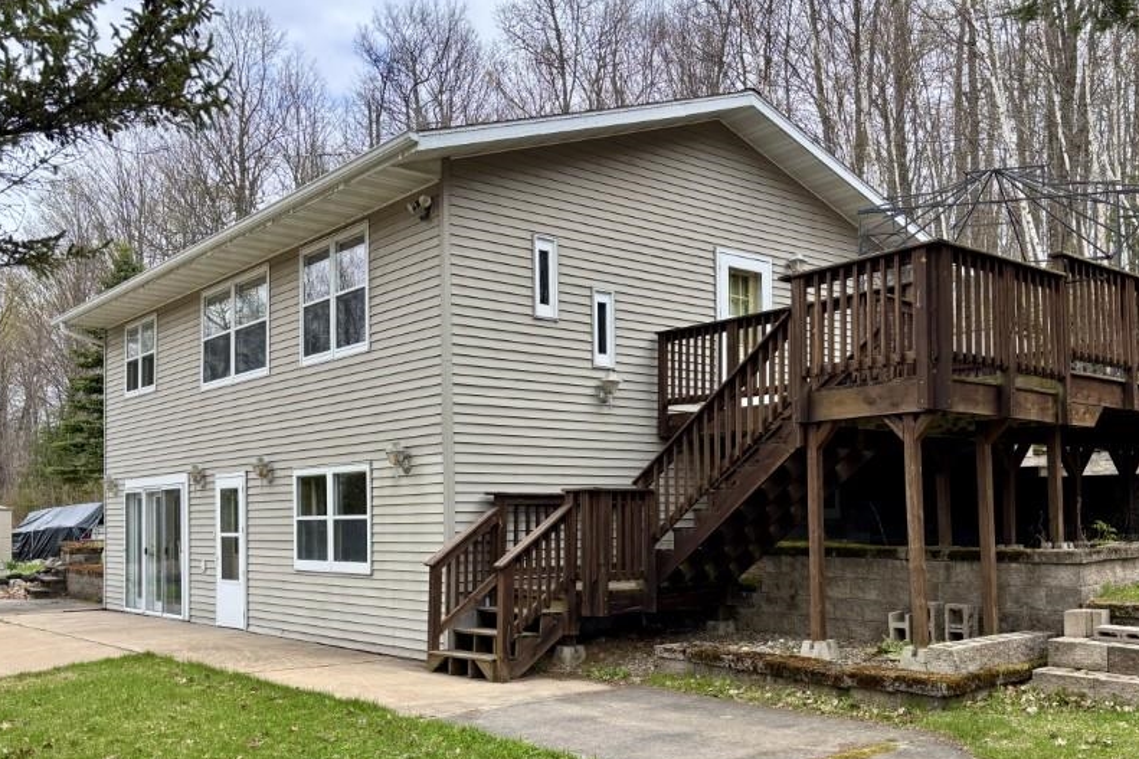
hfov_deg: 54.4
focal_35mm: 35
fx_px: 1107
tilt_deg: +1.9
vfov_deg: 37.6
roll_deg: +0.5
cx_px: 605
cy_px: 478
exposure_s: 1/787
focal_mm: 5.96
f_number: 1.6
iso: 50
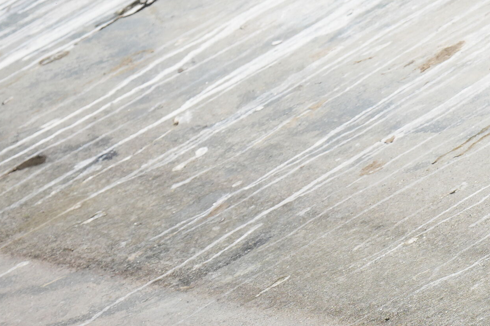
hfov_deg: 1.0
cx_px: 786
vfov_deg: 0.7
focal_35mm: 2077
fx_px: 28268
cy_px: 426
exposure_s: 1/1600
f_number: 4.5
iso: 200
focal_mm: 400
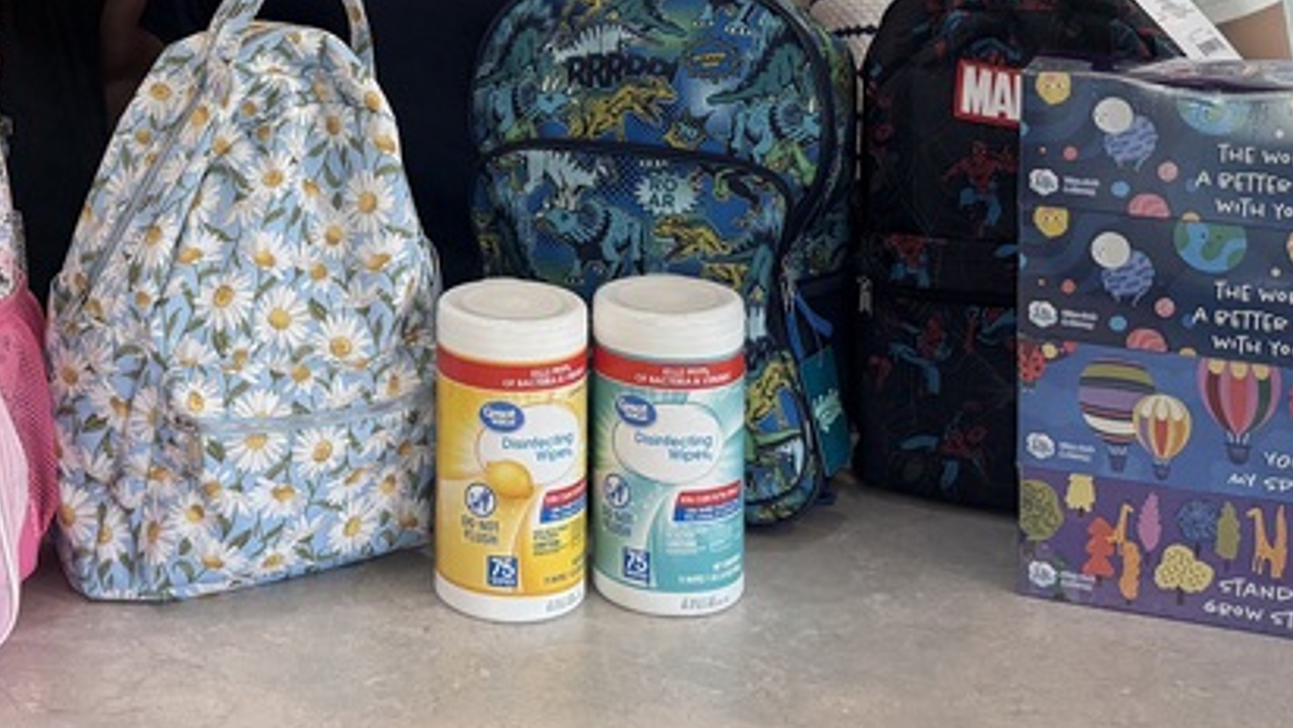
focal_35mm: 65
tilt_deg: -5.6
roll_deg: +0.3
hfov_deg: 31.8
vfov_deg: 17.7
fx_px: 2229
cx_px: 336
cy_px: -147
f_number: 1.78
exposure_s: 1/196
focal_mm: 6.76
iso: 200
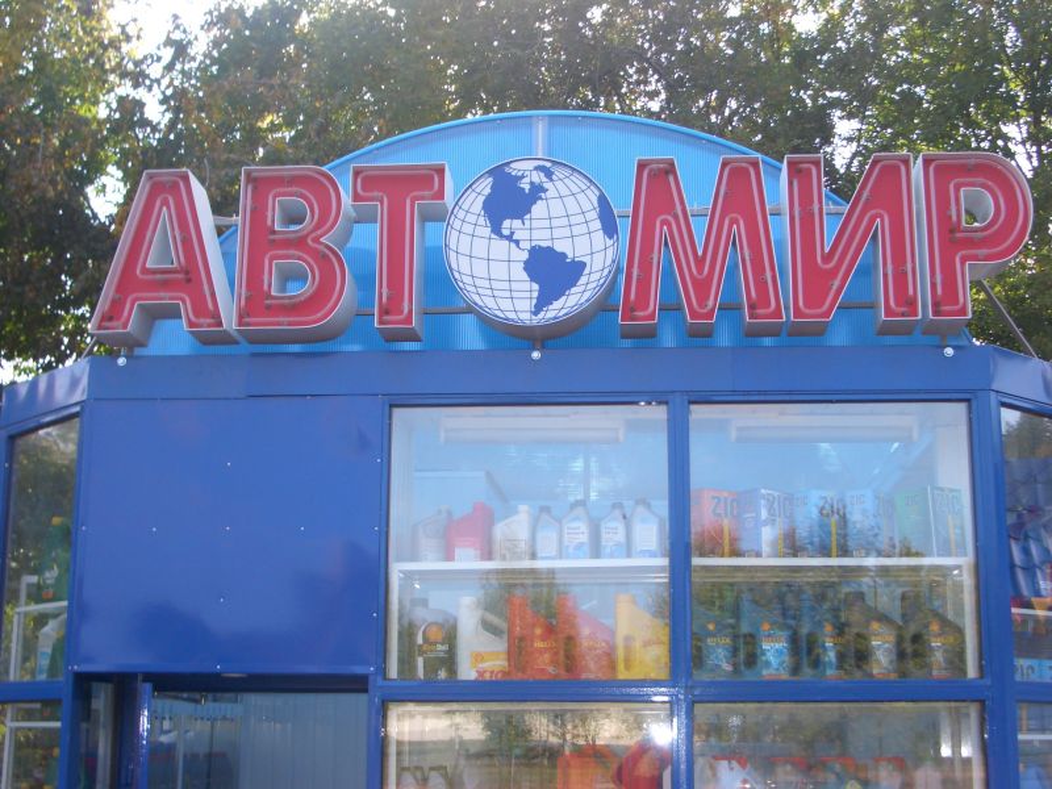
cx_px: 526
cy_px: 394
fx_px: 1489
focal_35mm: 49
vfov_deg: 29.7
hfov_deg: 38.9
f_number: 3.1
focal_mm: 8.2
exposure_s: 1/200
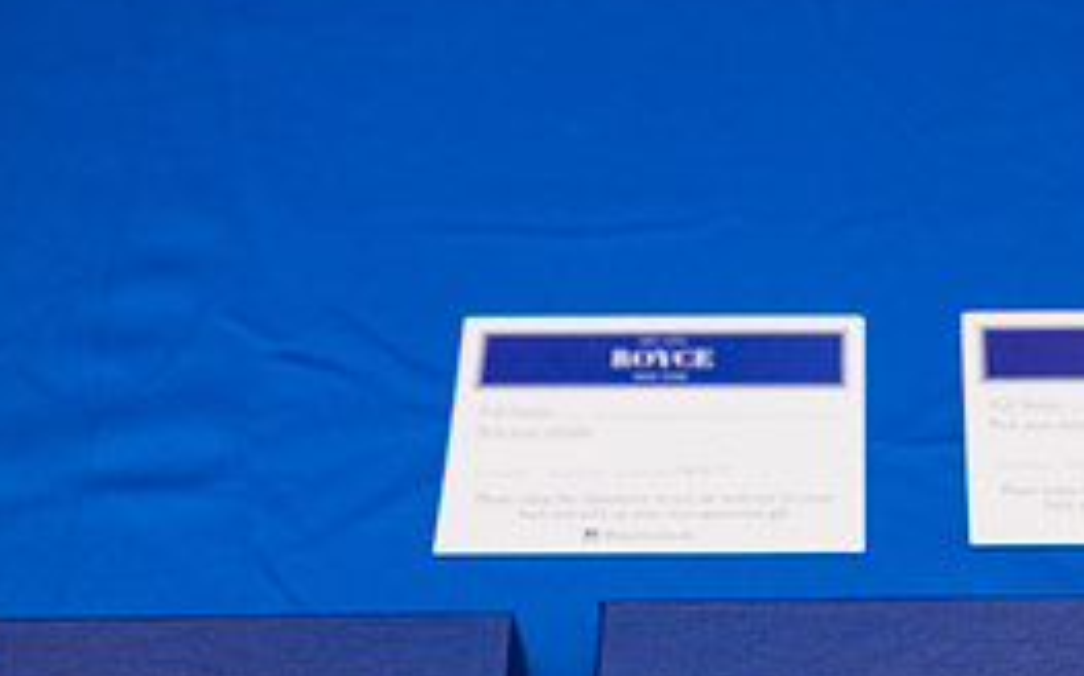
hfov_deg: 26.6
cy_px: 606
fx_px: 2244
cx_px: 883
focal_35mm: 76
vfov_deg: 16.9
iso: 400
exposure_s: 1/200
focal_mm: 32.5
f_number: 3.5
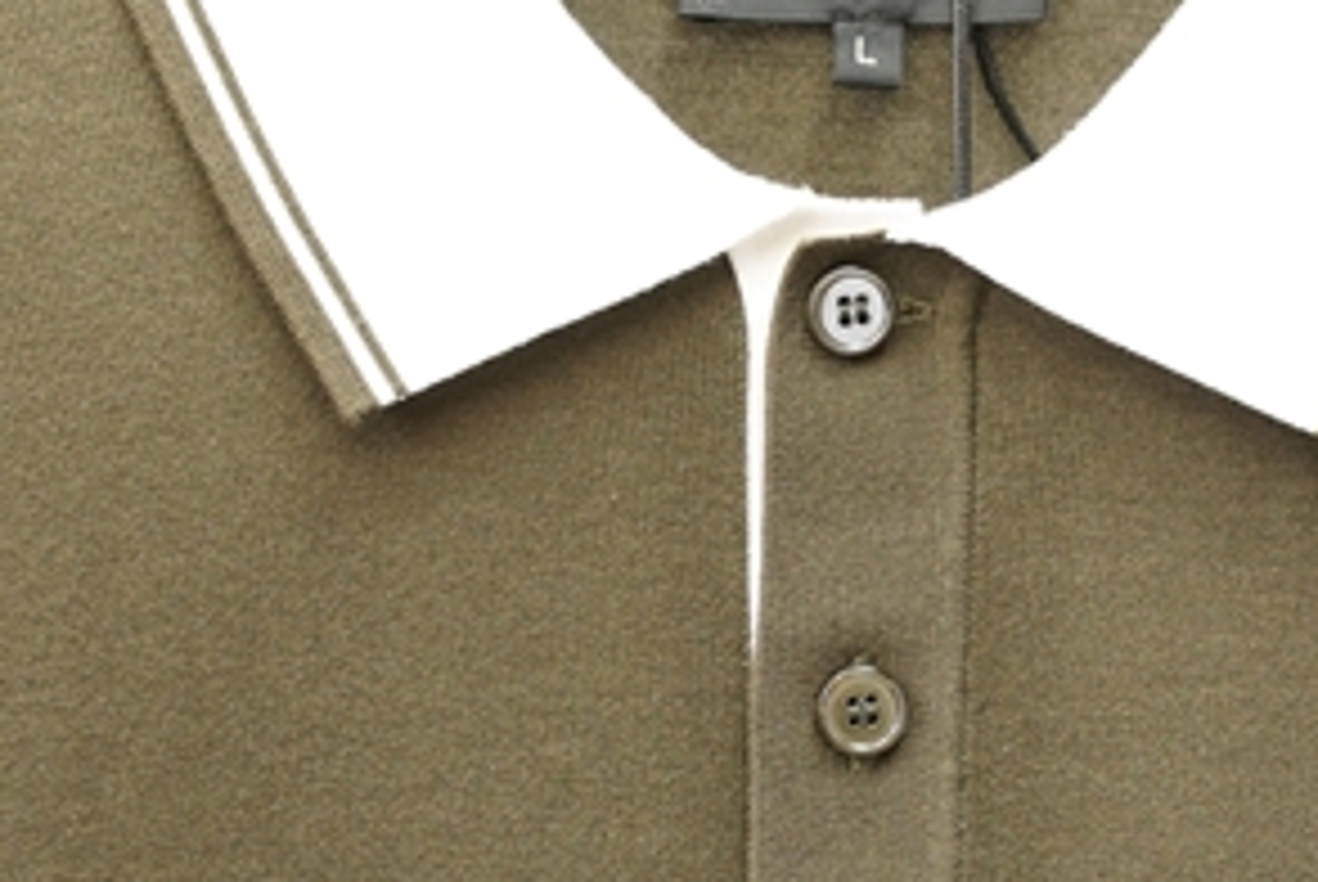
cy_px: 518
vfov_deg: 4.1
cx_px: 828
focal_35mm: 337
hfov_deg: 6.1
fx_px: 12344
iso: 400
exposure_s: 1/125
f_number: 3.5
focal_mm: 61
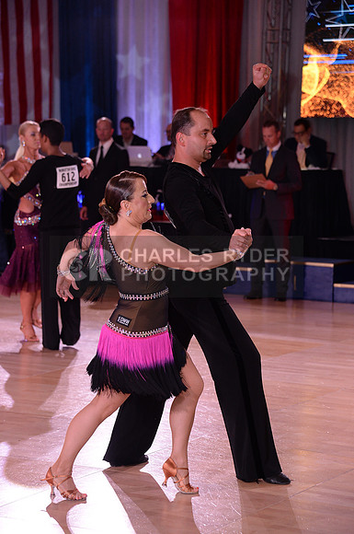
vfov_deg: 19.5
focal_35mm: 105
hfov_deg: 13.0
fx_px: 1553
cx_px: 177
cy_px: 267
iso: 1600
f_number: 5
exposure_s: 1/250
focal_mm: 105
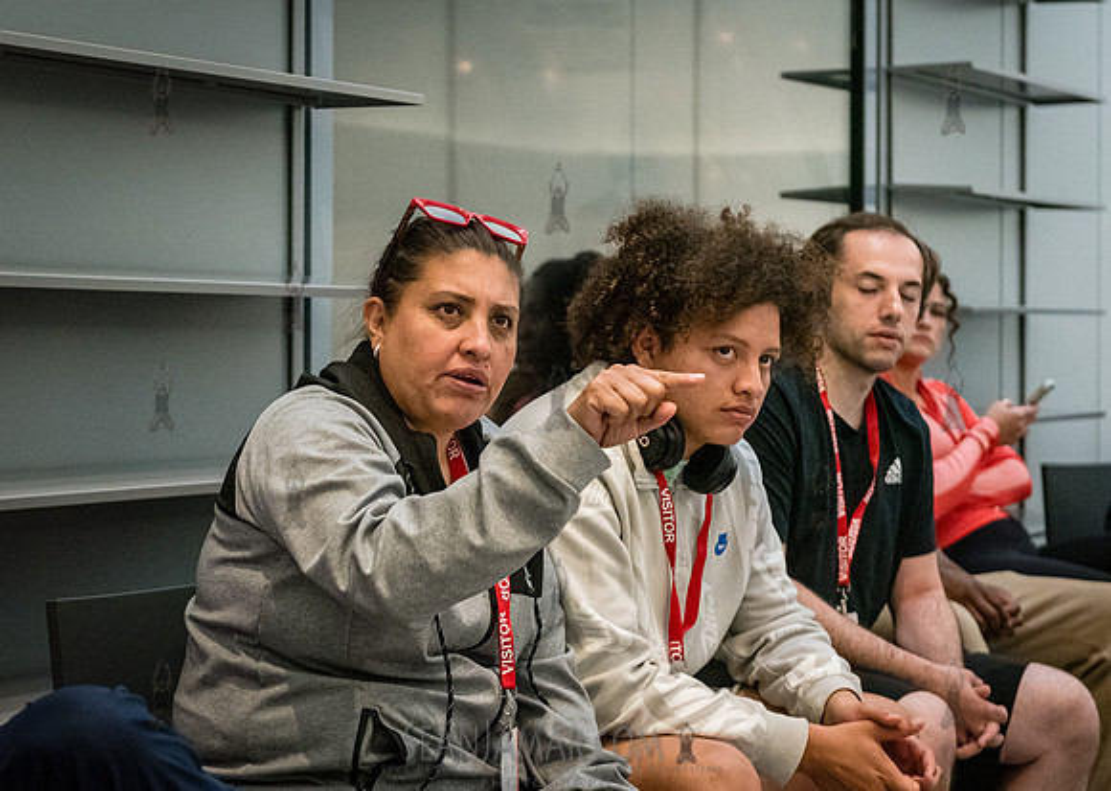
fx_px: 2434
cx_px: 407
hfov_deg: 25.6
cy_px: 394
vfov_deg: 18.5
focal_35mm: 77
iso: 6400
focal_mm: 62
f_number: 4
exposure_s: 1/250
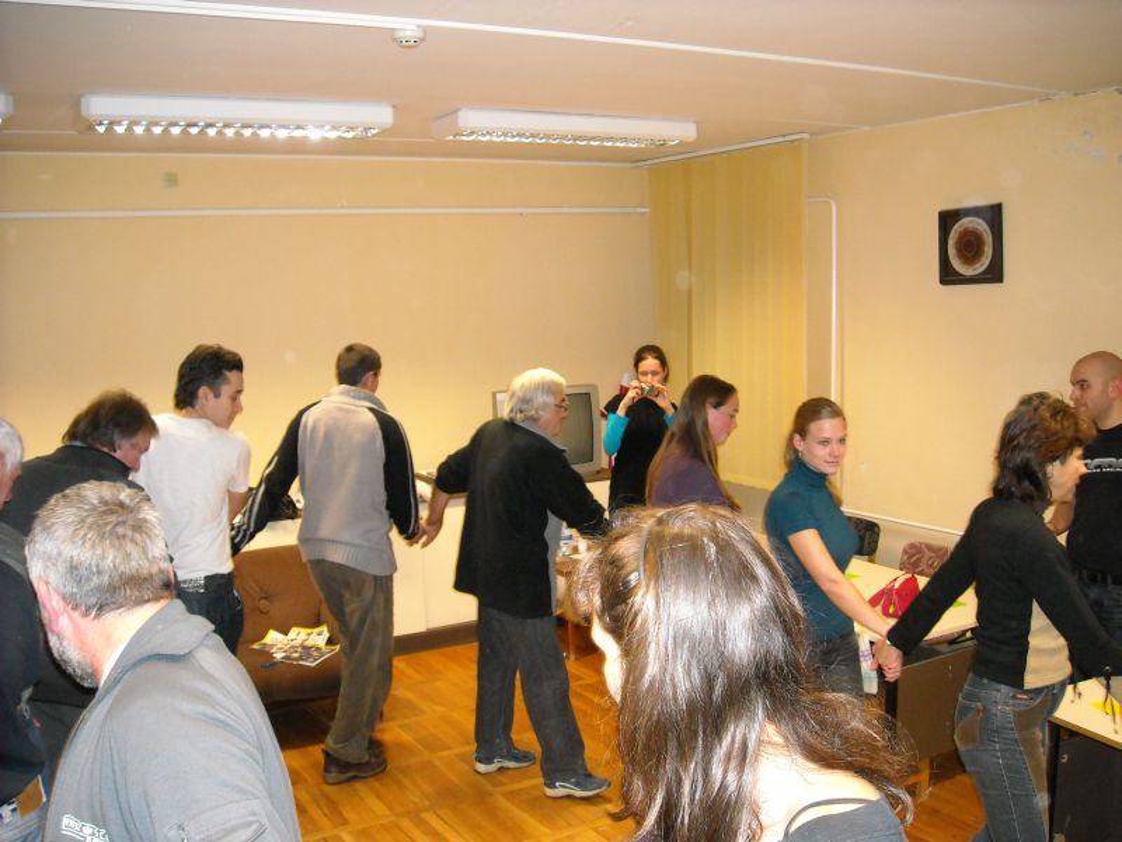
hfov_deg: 52.6
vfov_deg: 40.7
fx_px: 1134
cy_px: 421
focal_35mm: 35
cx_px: 561
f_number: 2.8
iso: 400
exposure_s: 1/60
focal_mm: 5.7
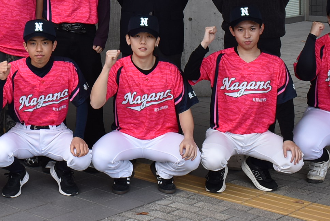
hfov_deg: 21.4
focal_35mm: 93
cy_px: -54
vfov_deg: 14.2
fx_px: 853
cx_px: 29
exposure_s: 1/200
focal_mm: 20
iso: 400
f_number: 7.1
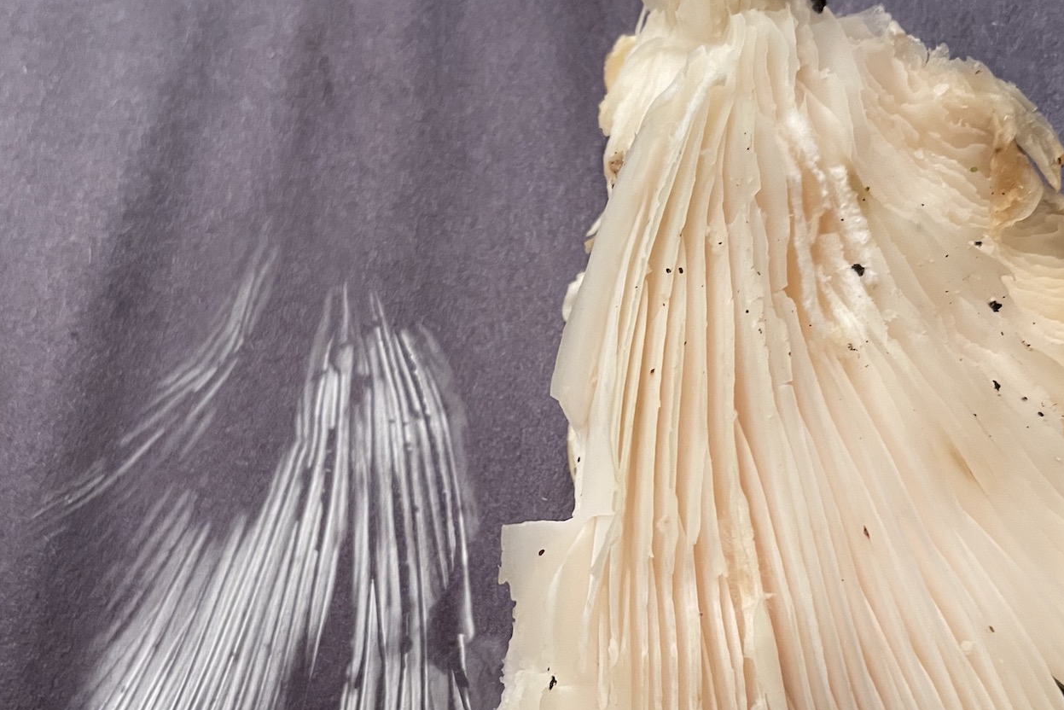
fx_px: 1094
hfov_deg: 51.9
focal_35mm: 37
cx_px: 526
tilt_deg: -76.4
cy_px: 412
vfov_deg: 35.9
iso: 400
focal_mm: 4.2
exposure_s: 1/60
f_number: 1.6
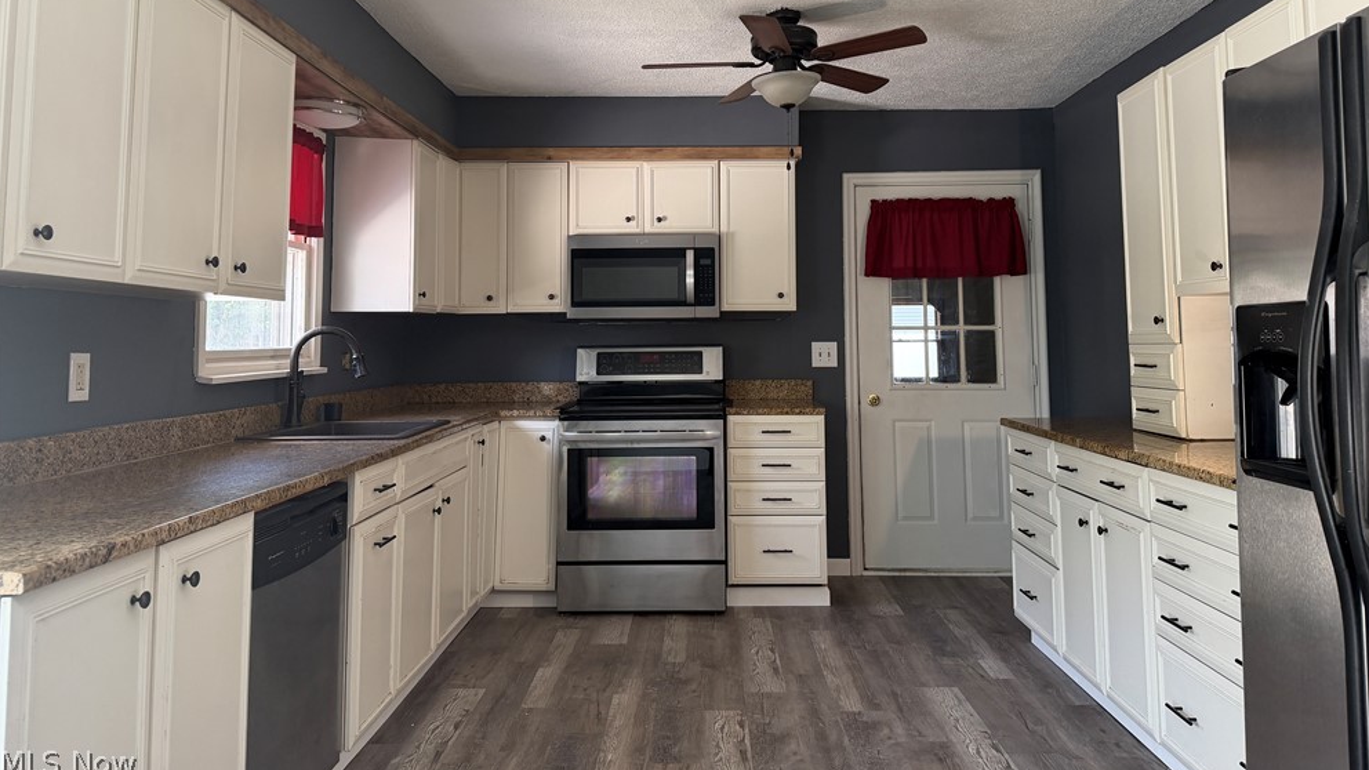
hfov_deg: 69.9
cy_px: 255
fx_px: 980
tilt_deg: +4.0
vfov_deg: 42.3
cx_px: 698
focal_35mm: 27
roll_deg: +1.0
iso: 200
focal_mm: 6.76
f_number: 1.78
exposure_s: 1/174
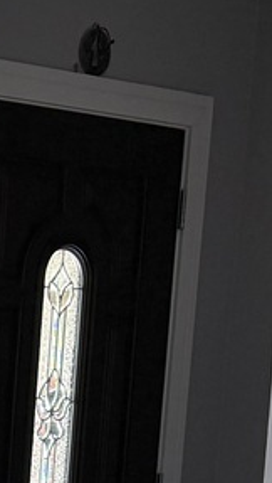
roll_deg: -1.7
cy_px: 576
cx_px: -667
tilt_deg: -6.1
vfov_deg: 15.8
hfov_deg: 7.6
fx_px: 1675
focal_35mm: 131
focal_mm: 6.76
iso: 160
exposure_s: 1/121
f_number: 1.78
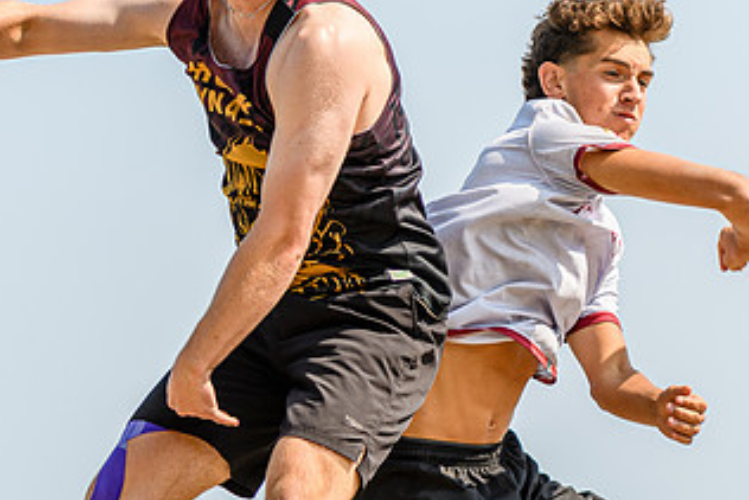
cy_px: 224
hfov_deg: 7.7
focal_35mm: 267
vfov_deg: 5.2
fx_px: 5557
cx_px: 401
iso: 100
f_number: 3.2
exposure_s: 1/1250
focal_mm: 75
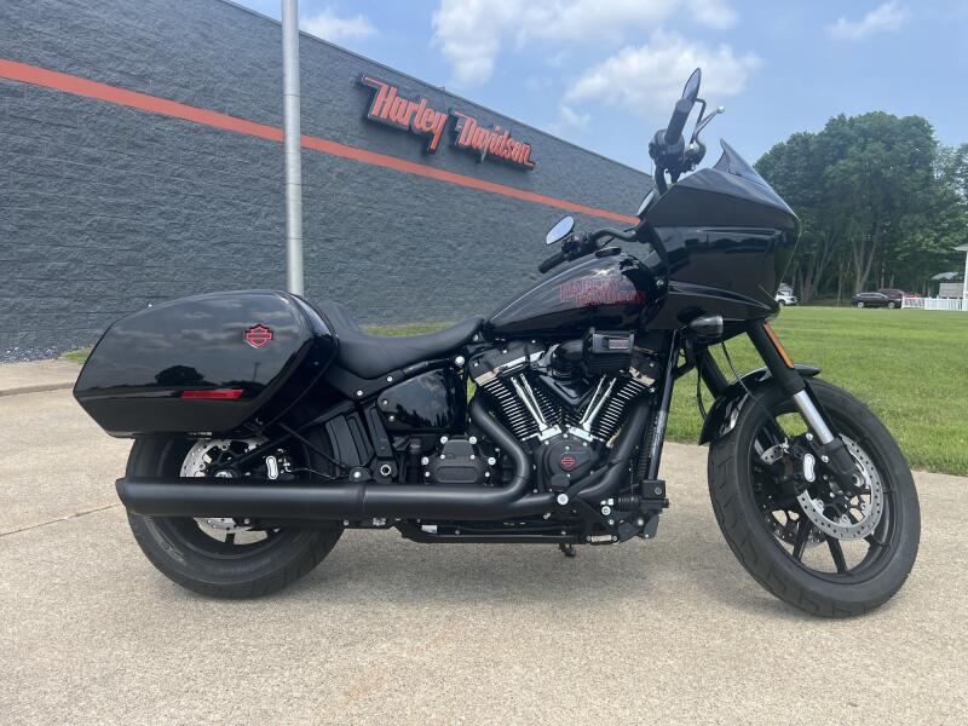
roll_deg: -0.8
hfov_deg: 67.3
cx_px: 484
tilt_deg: -5.6
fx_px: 727
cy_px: 363
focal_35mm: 26
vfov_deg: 53.1
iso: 50
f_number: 1.5
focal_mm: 5.7
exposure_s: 1/1869
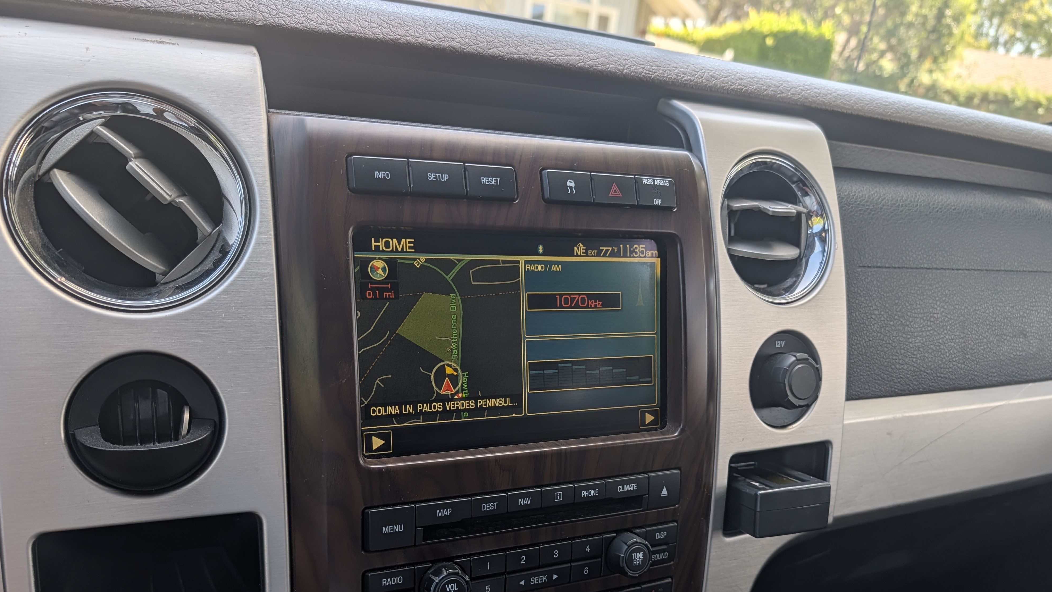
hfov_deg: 69.9
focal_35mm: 27
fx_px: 753
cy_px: 387
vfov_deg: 42.4
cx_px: 528
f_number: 1.68
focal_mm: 6.9
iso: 21
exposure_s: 1/848
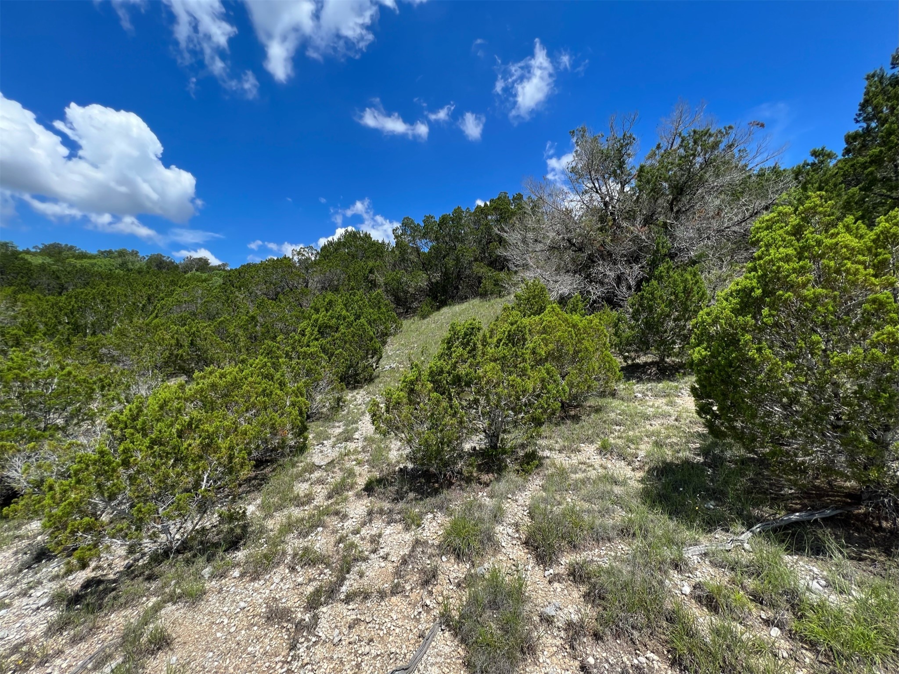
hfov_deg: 106.2
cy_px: 337
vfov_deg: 89.9
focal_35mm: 13
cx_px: 450
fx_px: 338
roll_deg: -0.1
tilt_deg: +5.3
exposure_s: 1/791
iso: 32
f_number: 1.8
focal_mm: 1.57
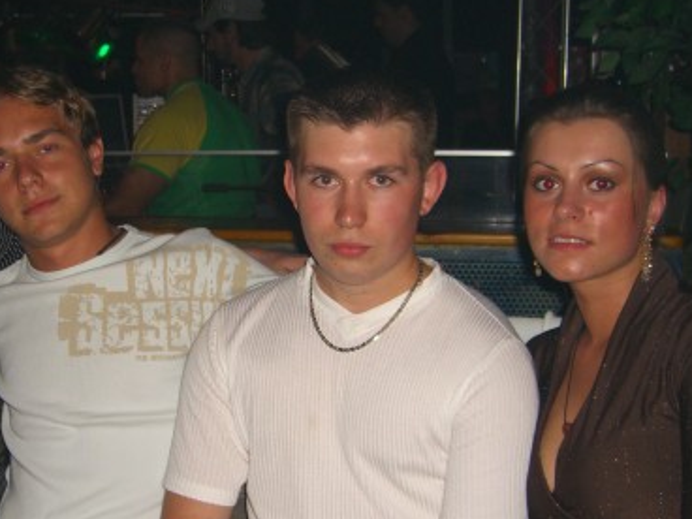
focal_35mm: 62
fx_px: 1239
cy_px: 312
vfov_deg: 23.6
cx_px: 224
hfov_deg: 30.9
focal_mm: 7.9
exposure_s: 1/60
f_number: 2.8
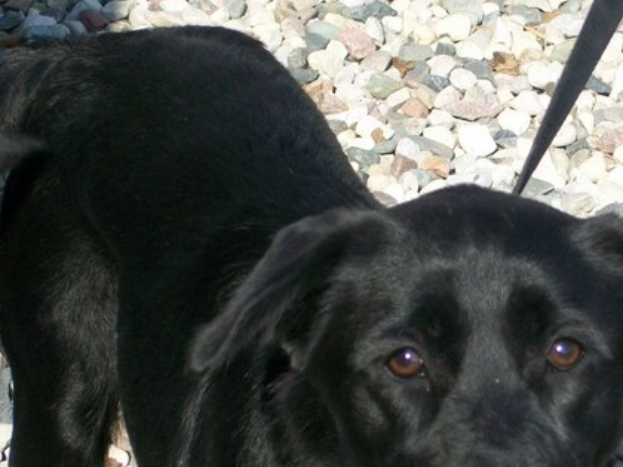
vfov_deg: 9.3
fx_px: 2862
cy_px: 363
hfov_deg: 12.4
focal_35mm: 159
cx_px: 452
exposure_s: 1/320
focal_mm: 14.3
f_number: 4.3
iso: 64
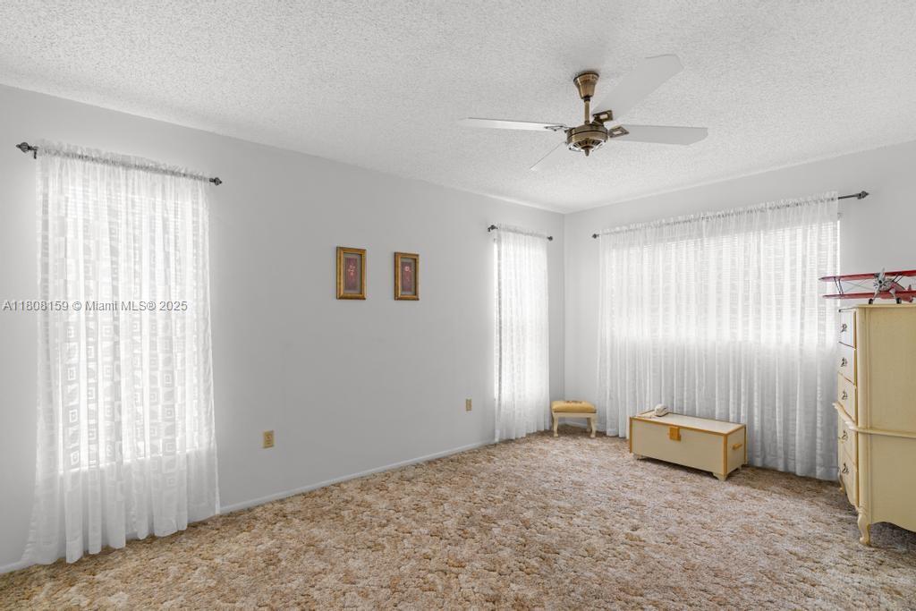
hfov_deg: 93.3
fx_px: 433
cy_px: 306
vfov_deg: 70.5
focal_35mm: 17
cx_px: 458
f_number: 8
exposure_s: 1/1.67
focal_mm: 17
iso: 400
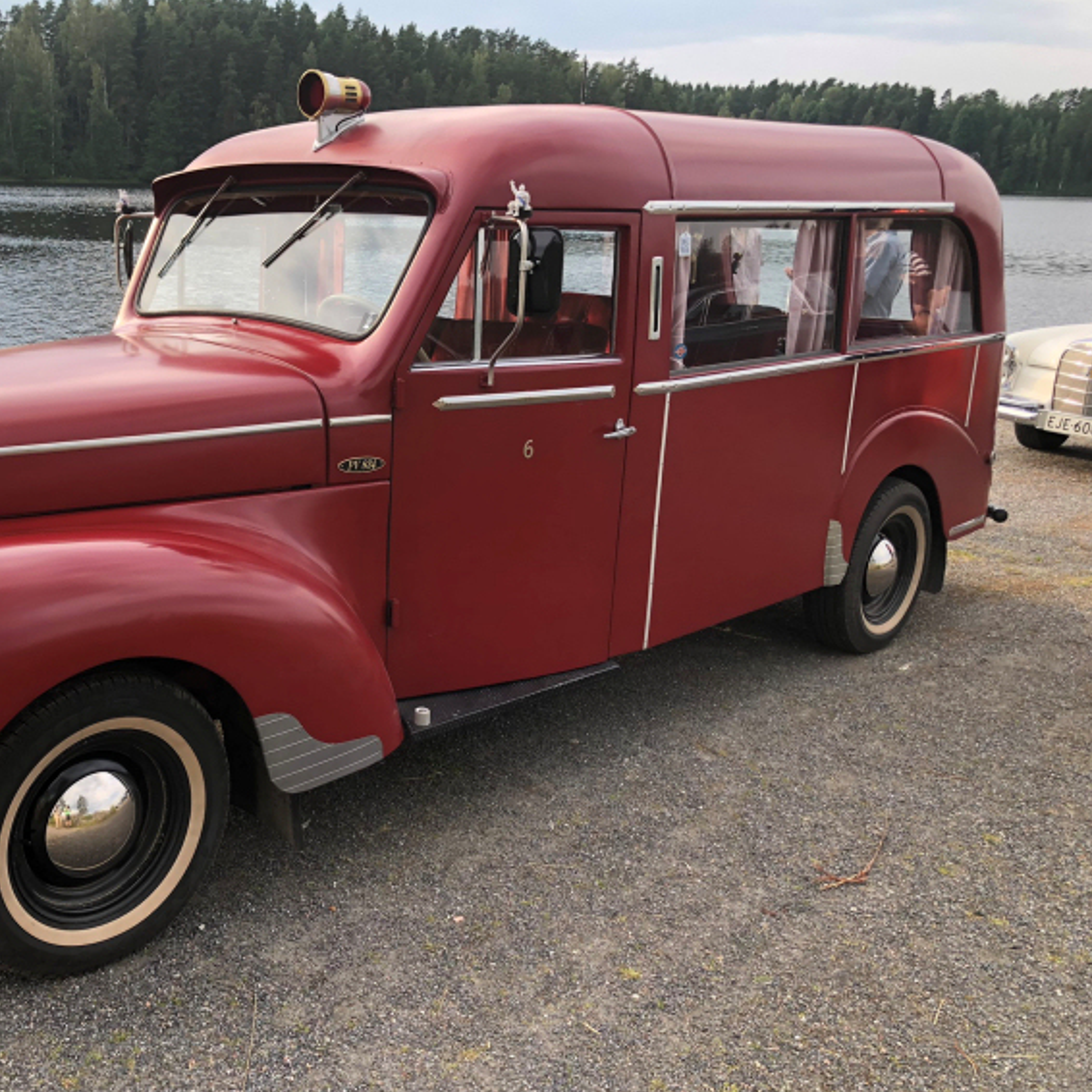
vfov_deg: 47.2
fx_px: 1249
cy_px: 563
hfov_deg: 46.3
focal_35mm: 35
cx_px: 338
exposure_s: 1/223
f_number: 1.8
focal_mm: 3.99
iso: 20
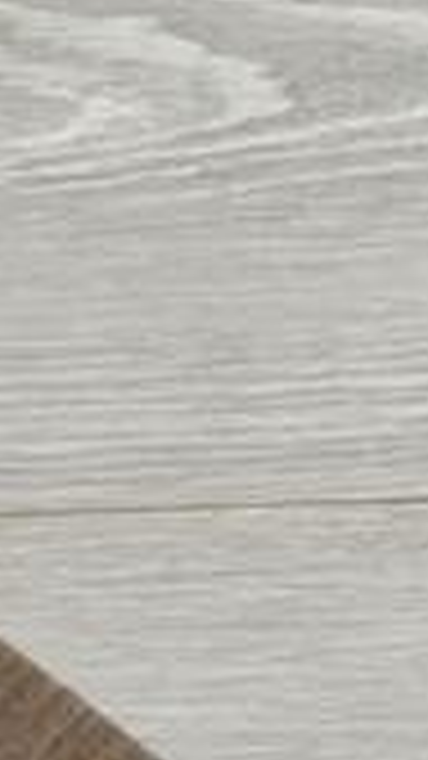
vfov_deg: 9.3
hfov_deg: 5.6
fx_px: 3835
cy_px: 2204
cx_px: -1266
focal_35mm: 190
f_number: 1.7
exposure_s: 1/120
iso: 800
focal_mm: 6.25
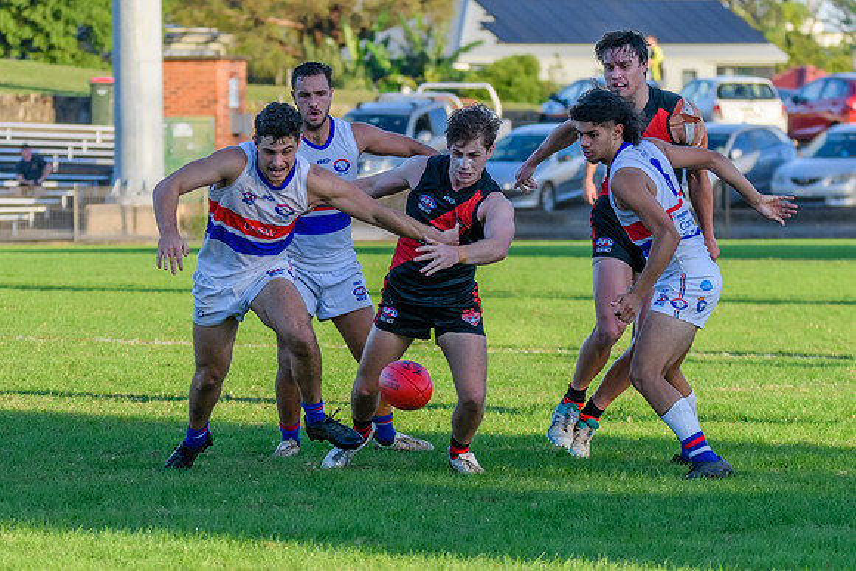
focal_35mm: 283
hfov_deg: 7.3
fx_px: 6718
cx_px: 386
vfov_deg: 4.9
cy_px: 335
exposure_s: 1/2000
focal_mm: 150
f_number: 5
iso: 1400
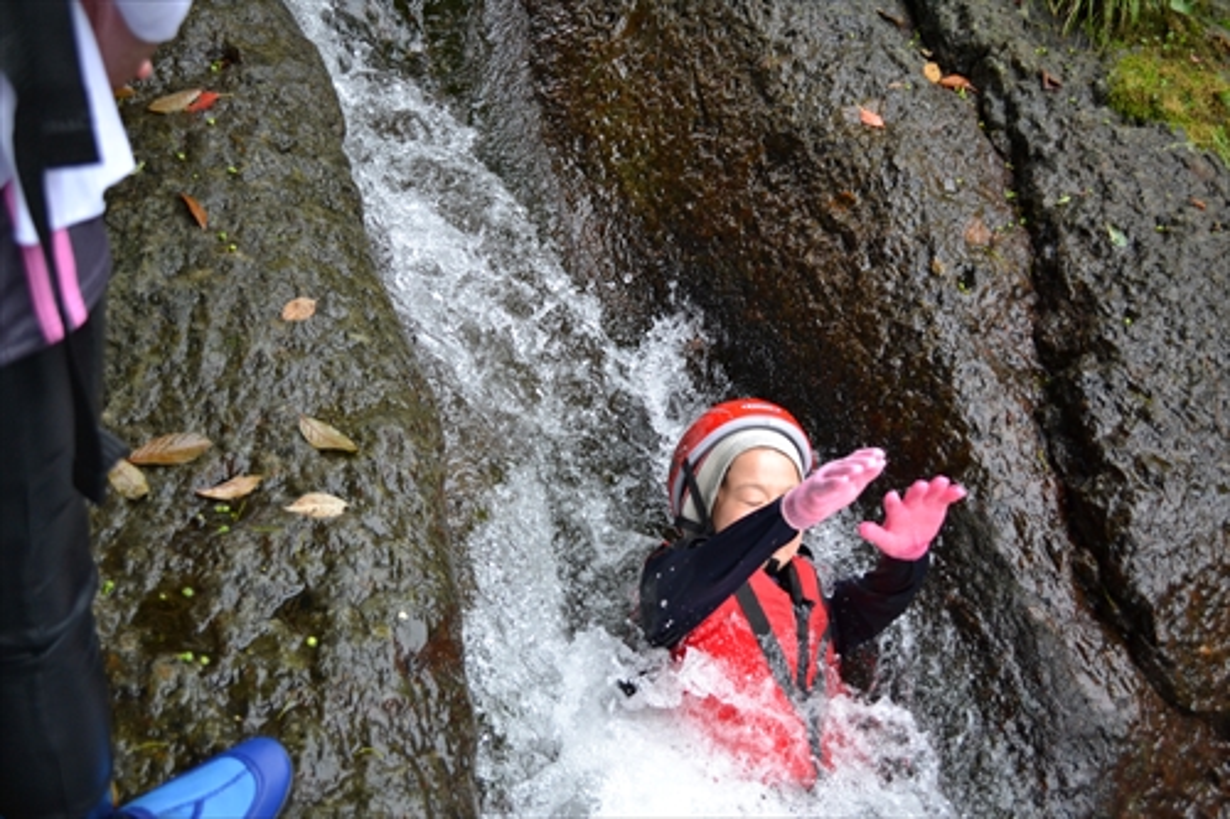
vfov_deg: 36.8
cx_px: 615
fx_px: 1230
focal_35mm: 36
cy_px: 410
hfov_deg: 53.1
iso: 720
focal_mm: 24
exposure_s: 1/500
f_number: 4
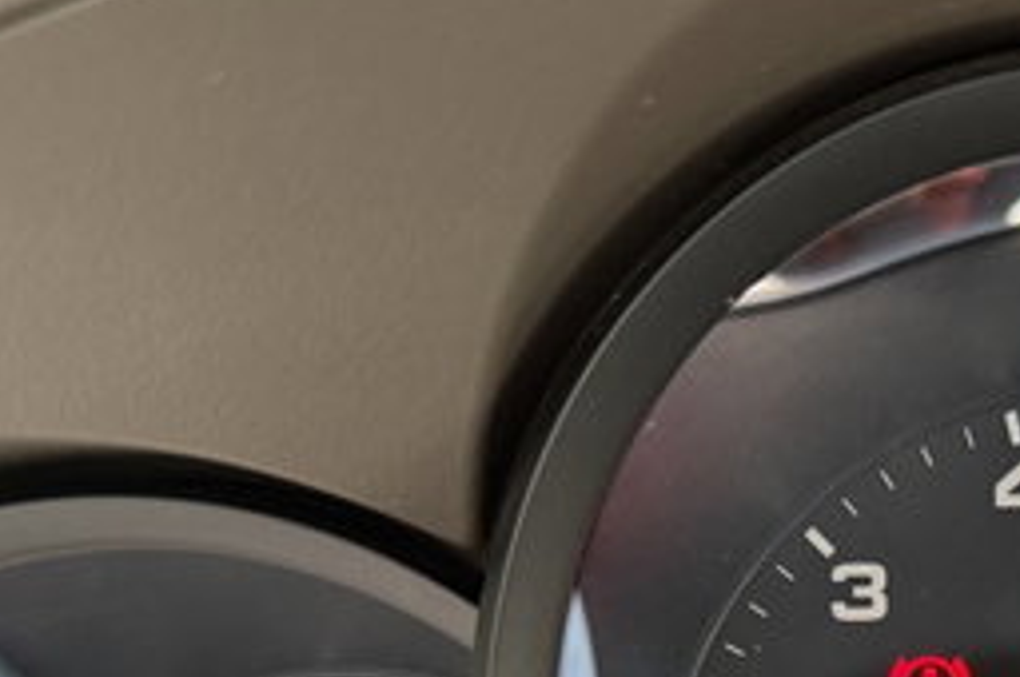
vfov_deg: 17.1
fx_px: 2122
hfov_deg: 25.4
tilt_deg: -14.6
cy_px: 868
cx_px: 1080
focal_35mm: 75
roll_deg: +0.6
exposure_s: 1/132
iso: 200
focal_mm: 6.76
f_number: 1.78
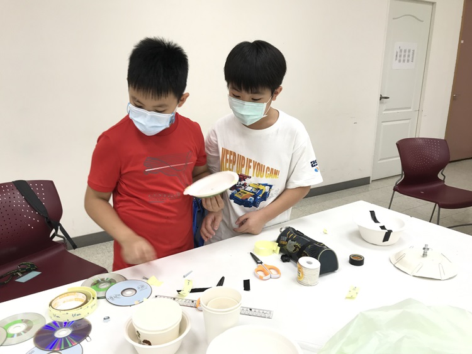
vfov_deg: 49.8
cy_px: 177
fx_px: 382
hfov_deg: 63.4
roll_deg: +3.3
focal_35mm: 28
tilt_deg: -14.9
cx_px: 236
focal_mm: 3.99
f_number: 1.8
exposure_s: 1/60
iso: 25
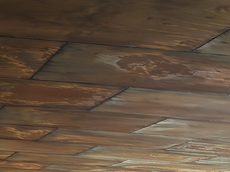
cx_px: -112
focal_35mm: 75
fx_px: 498
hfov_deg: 21.8
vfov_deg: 18.3
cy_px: 221
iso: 52
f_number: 1.7
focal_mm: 4.53
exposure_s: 1/100
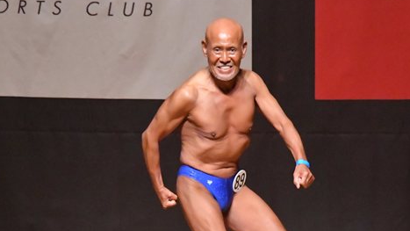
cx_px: 206
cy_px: 185
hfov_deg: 4.4
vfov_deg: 2.5
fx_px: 5383
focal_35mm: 495
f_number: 5.6
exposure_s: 1/400
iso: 12800
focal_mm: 190
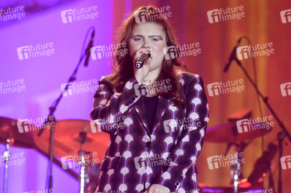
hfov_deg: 5.7
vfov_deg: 3.8
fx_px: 2929
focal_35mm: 363
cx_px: 163
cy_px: 106
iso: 12800
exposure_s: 1/640
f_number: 5.6
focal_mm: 320
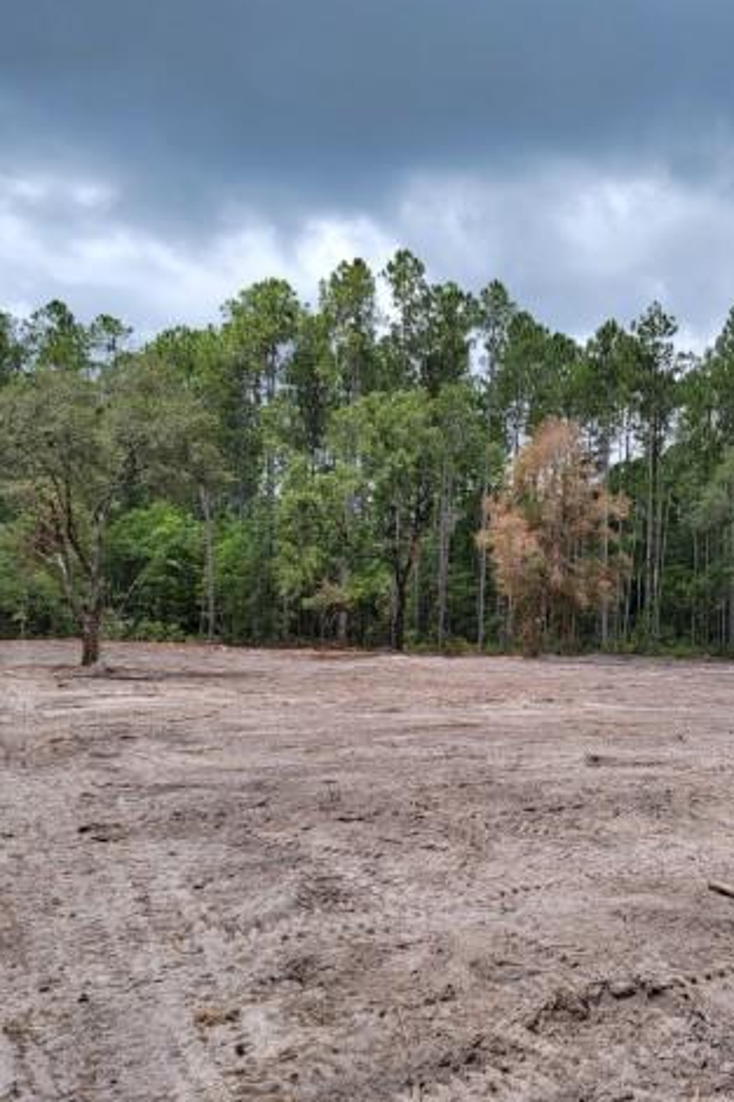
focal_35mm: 34
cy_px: 558
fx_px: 1041
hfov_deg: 37.8
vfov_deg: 55.8
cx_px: 560
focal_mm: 6.7
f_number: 1.8
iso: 16
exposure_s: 1/538
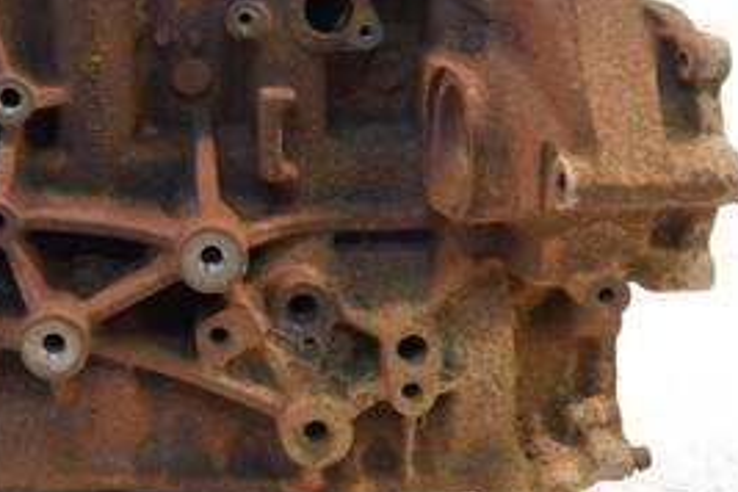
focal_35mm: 56
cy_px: 141
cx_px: 91
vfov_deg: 24.0
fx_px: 1148
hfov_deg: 33.9
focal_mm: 15
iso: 1250
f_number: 3.5
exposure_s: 1/60
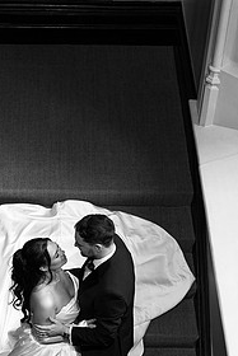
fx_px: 941
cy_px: 285
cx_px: 71
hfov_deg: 14.4
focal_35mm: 95
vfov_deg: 21.2
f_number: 2.8
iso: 640
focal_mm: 59.1
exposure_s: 1/100
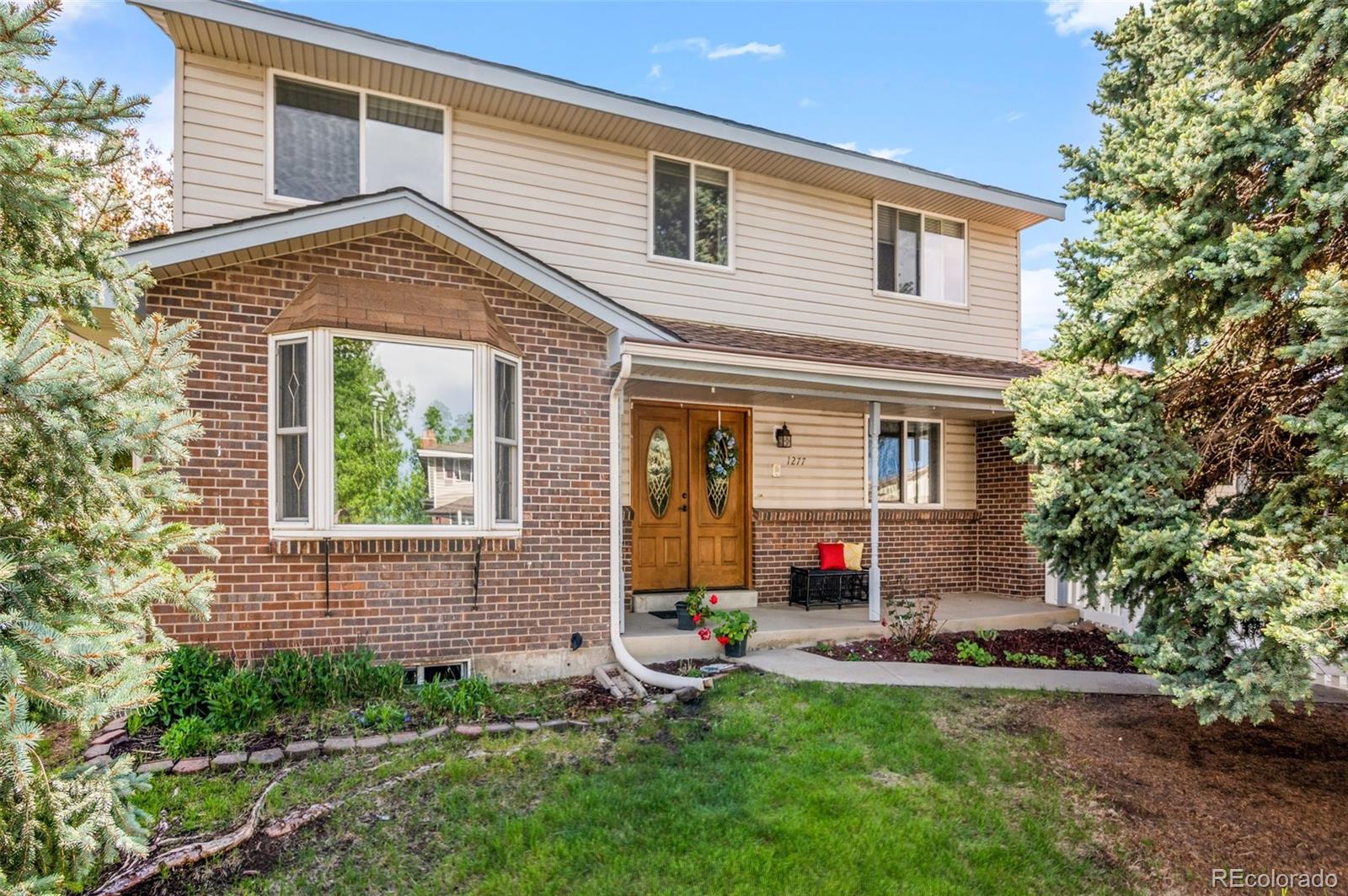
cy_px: 448
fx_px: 636
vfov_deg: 70.3
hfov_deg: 93.3
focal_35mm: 17
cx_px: 674
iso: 400
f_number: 8
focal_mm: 17
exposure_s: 1/40
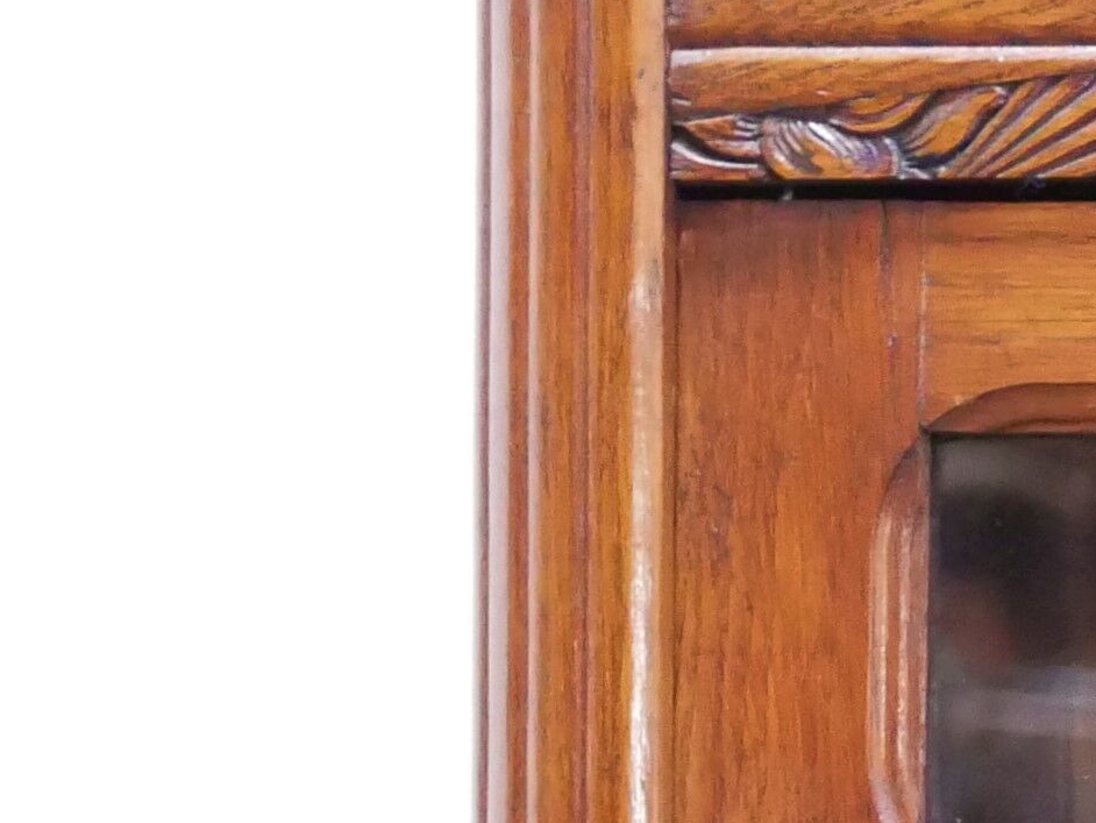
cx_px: 2376
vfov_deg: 7.5
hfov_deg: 9.3
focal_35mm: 195
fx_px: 6176
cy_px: 1124
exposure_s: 1/20
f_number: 1.7
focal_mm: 20
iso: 3200
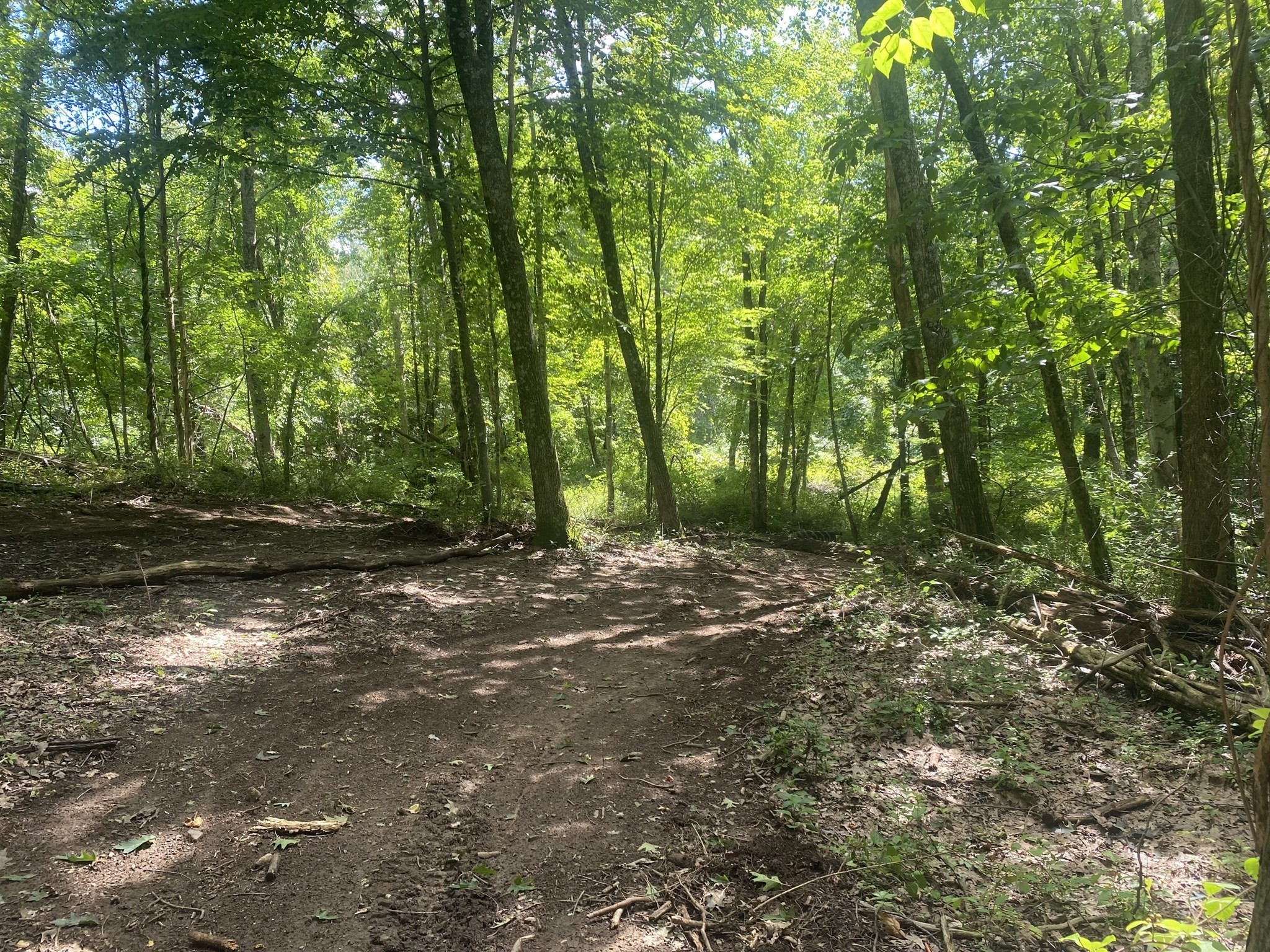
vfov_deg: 53.1
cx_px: 635
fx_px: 954
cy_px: 476
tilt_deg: -7.1
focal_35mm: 26
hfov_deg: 67.3
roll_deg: +1.8
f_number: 1.8
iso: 32
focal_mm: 4.25
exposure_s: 1/129
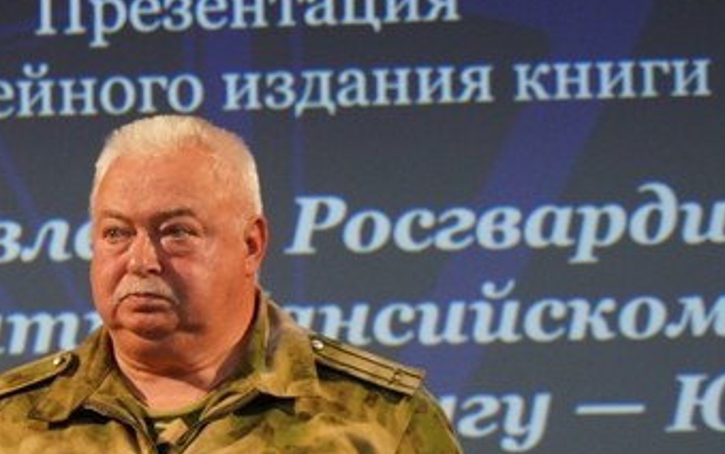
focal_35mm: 196
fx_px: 3873
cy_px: 520
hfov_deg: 10.6
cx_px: 51
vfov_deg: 6.7
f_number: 5.6
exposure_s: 1/160
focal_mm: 87
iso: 3200
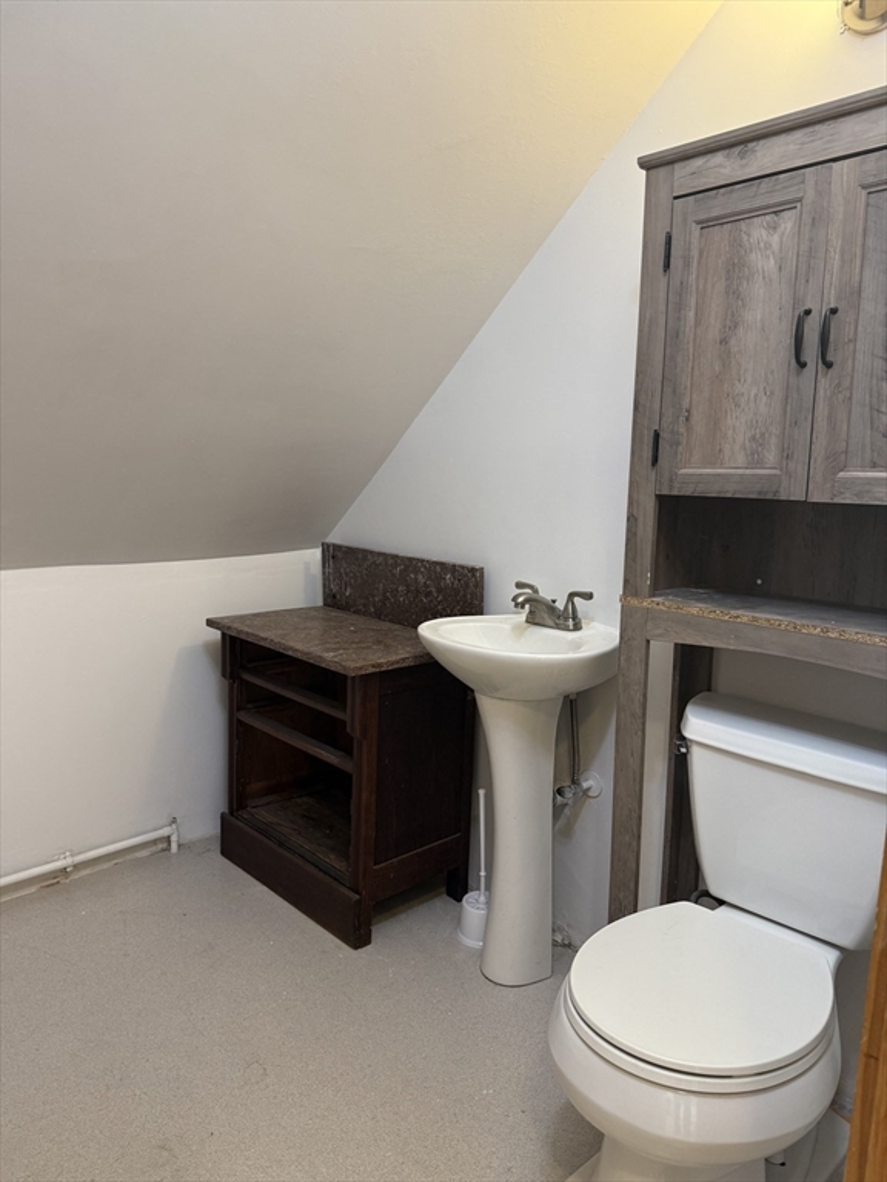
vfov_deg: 71.6
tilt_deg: -9.7
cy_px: 591
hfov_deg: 56.8
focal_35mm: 24
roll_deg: -1.9
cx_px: 444
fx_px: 820
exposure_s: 1/60
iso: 200
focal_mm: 6.76
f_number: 1.78
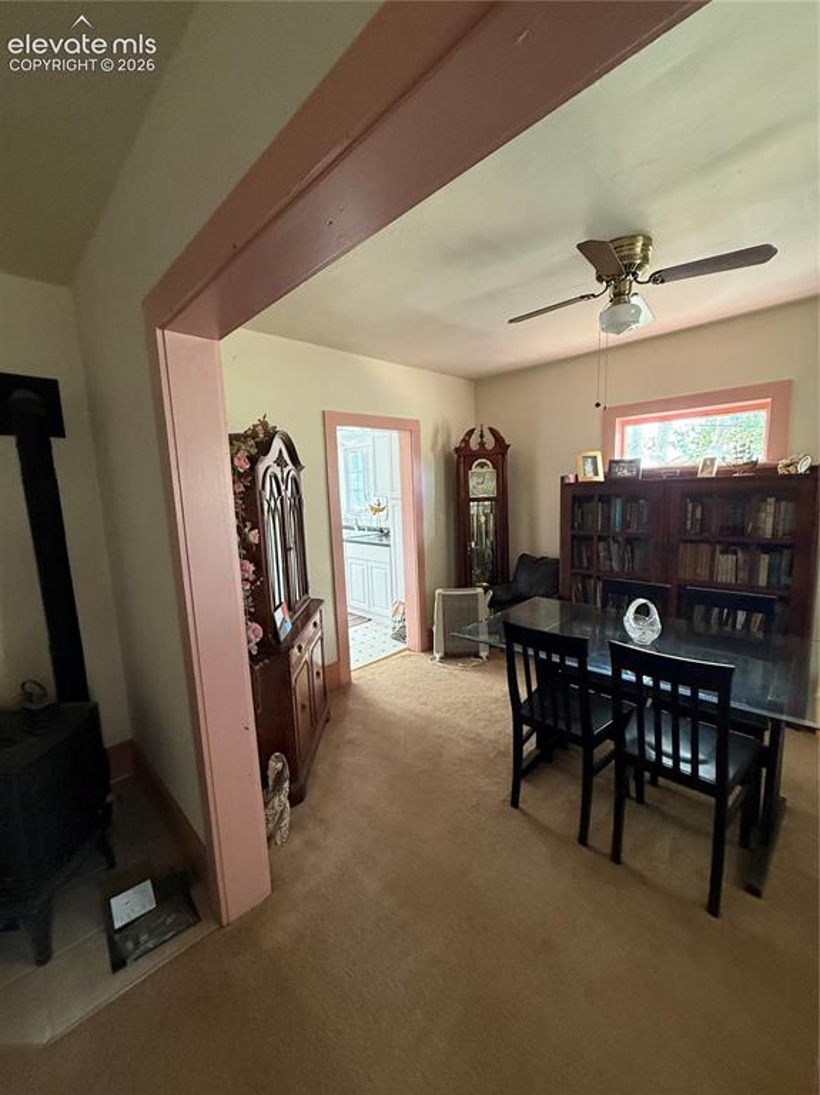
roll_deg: +3.4
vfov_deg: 102.1
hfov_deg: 85.6
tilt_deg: -5.0
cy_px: 548
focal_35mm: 14
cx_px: 410
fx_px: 443
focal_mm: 2.22
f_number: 2.2
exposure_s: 1/60
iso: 500
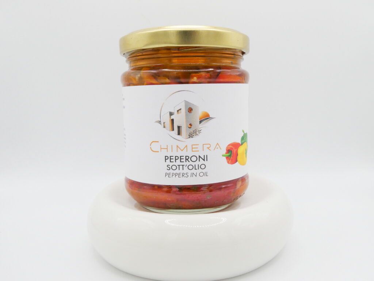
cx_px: 187
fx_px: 357
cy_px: 140
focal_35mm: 33
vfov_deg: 42.9
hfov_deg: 55.4
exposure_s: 1/100
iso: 80
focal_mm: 5.8
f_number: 5
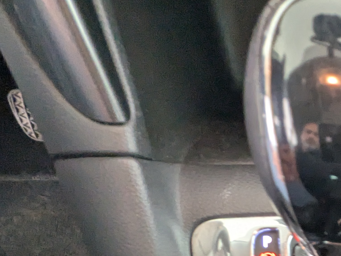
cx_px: 453
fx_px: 424
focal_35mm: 43
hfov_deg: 32.1
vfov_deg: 28.9
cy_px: 312
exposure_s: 1/23.8
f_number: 2.2
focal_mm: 2.35
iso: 225
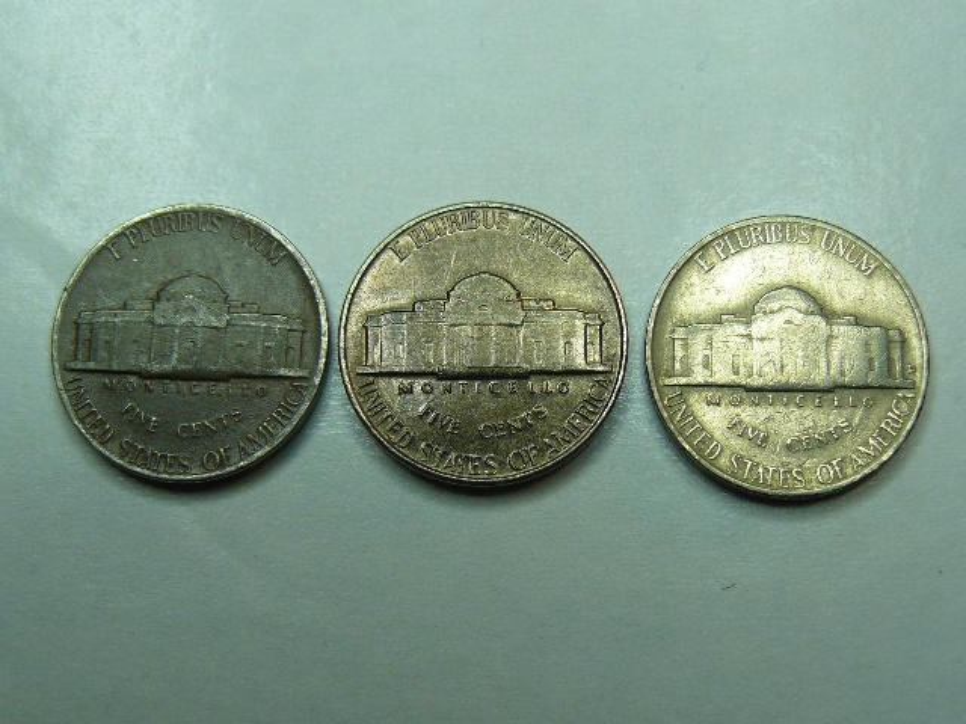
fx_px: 1339
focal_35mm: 48
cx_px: 483
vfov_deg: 30.3
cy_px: 362
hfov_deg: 39.7
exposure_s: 1/100
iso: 100
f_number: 2.8
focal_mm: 6
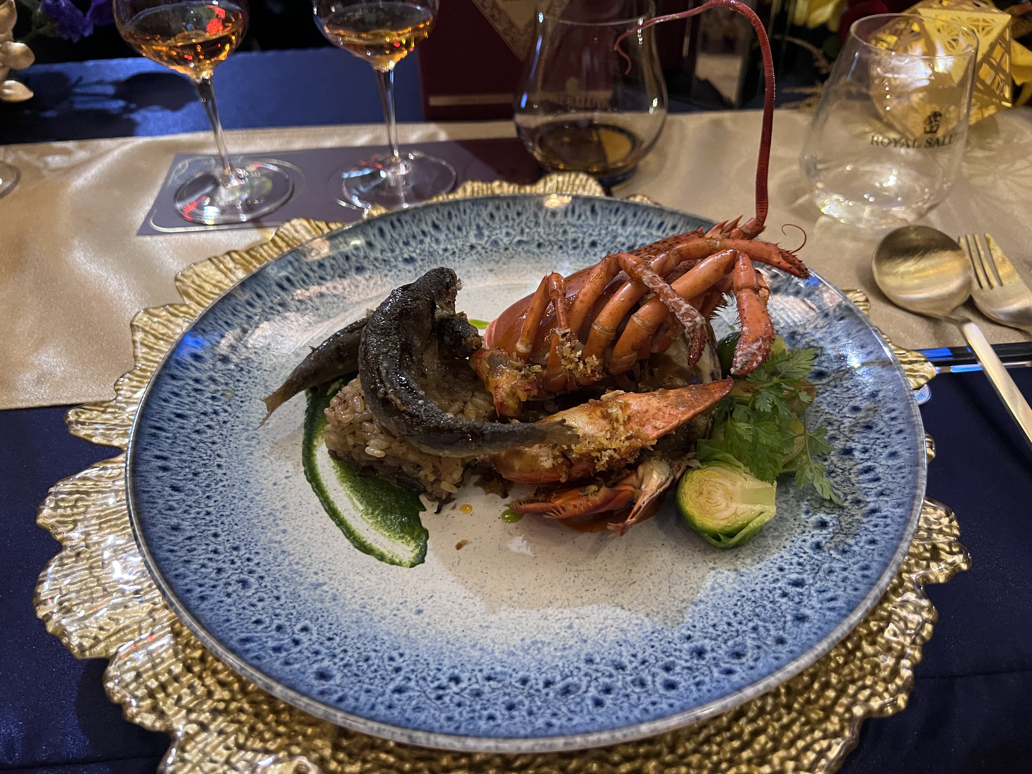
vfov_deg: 53.1
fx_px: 775
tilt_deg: -43.5
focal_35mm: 26
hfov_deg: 67.3
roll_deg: +1.9
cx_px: 516
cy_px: 387
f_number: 1.5
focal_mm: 5.7
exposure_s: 1/30
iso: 500
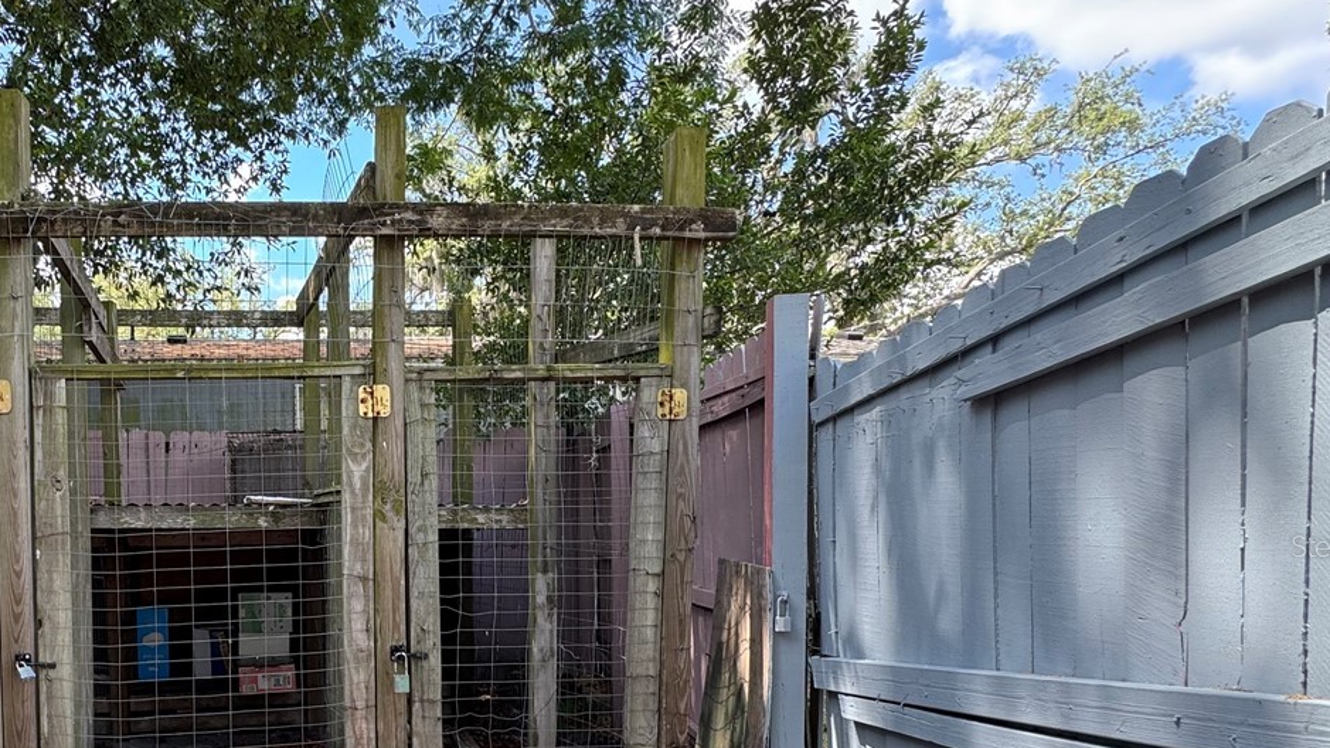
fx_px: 917
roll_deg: +2.2
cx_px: 292
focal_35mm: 26
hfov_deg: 66.2
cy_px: 545
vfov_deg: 43.2
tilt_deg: -2.3
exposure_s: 1/110
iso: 40
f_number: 2.2
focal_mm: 2.22
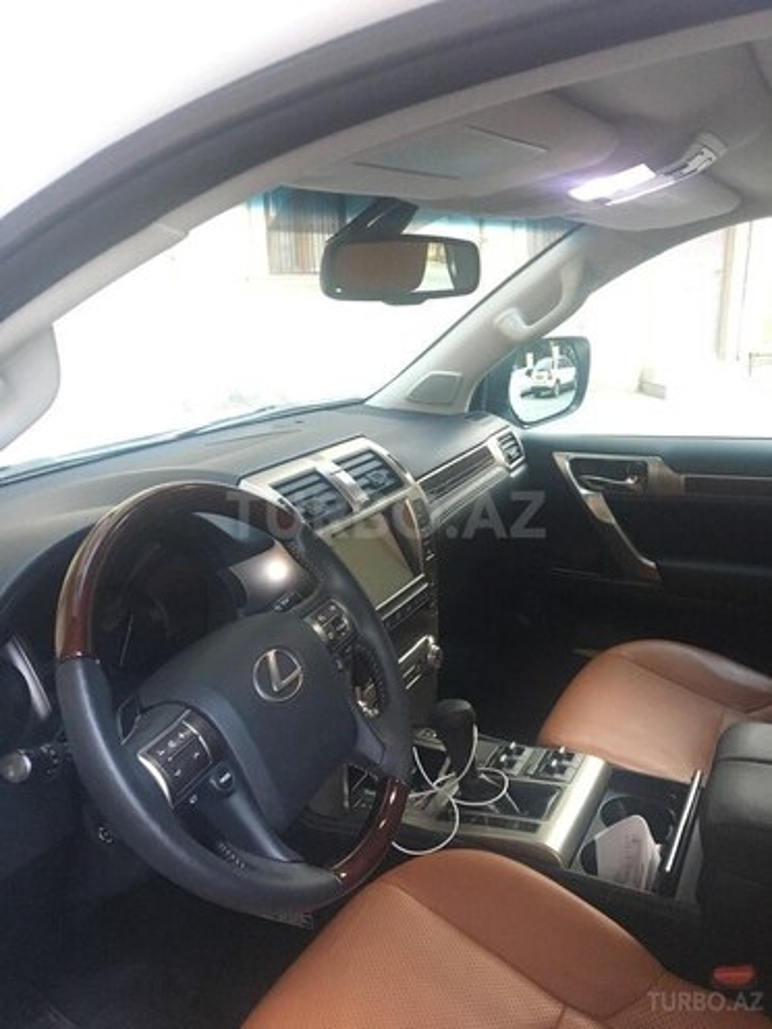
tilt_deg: -16.5
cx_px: 386
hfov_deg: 48.2
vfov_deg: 61.7
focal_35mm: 29
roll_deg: +1.5
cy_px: 514
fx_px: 862
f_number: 2.2
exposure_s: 1/17
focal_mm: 4.15
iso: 200
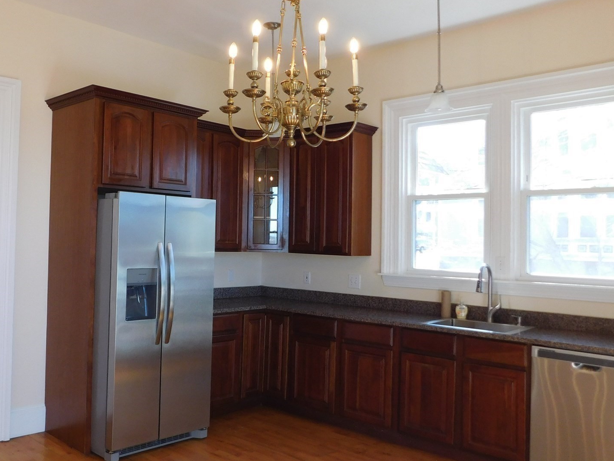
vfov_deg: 43.0
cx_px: 230
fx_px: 585
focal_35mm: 33
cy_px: 225
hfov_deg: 54.7
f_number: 3
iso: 125
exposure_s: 1/50
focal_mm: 4
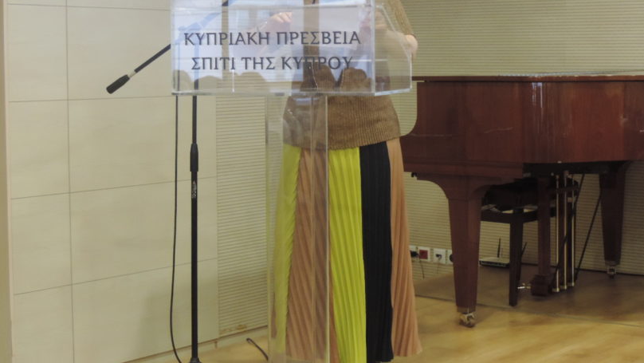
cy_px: 140
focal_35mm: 69
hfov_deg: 30.5
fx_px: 1179
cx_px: 395
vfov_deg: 17.5
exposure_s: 1/13
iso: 500
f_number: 3.6
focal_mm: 8.9
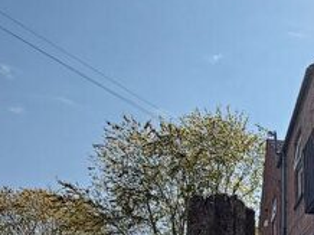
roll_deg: +4.2
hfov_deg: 36.0
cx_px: 343
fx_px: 408
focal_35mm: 45
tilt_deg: +16.8
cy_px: 201
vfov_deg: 31.0
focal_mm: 2.22
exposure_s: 1/1368
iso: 20
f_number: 2.2
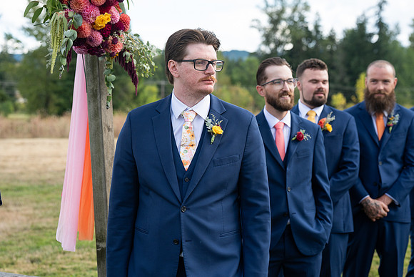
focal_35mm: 70
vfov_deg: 19.5
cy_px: 138
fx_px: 805
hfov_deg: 28.8
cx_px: 207
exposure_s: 1/640
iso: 400
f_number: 4.5
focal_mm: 70
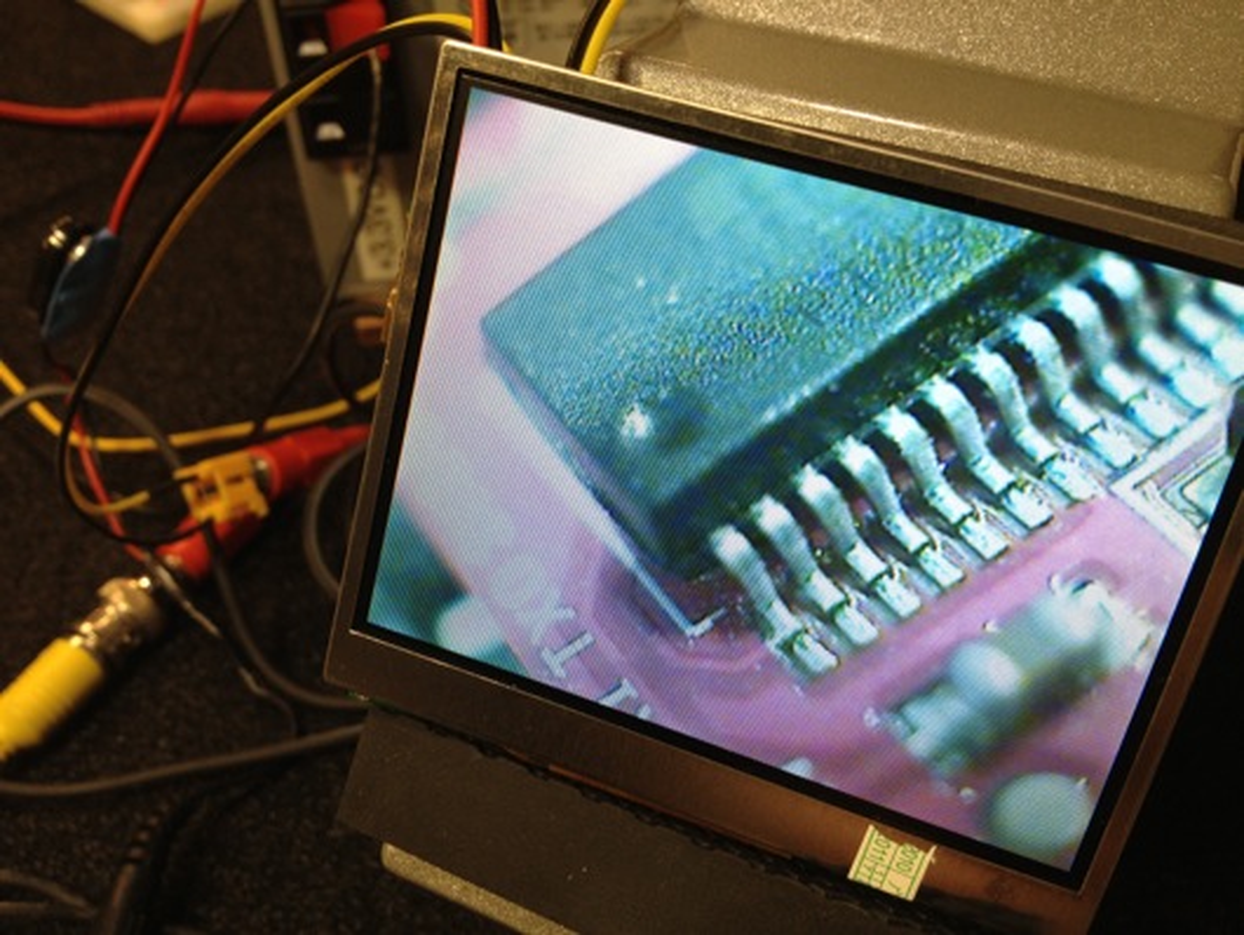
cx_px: 622
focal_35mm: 35
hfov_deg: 52.6
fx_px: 1258
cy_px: 468
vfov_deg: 40.7
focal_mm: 4.28
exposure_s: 1/60
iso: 64
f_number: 2.4
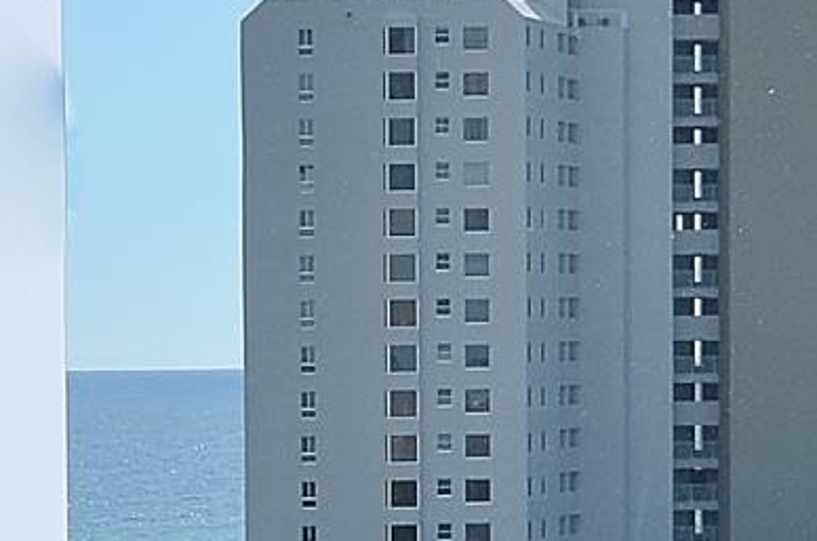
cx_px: -183
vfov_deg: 6.5
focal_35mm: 209
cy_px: 765
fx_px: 4733
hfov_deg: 9.7
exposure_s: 1/250
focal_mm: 18
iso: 100
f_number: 8
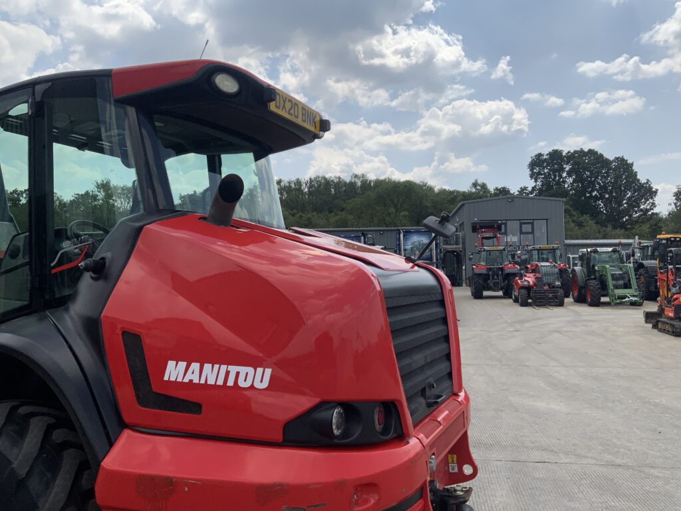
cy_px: 256
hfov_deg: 61.7
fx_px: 571
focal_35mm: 29
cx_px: 340
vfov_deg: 48.2
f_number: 1.8
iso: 20
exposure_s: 1/2959
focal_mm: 3
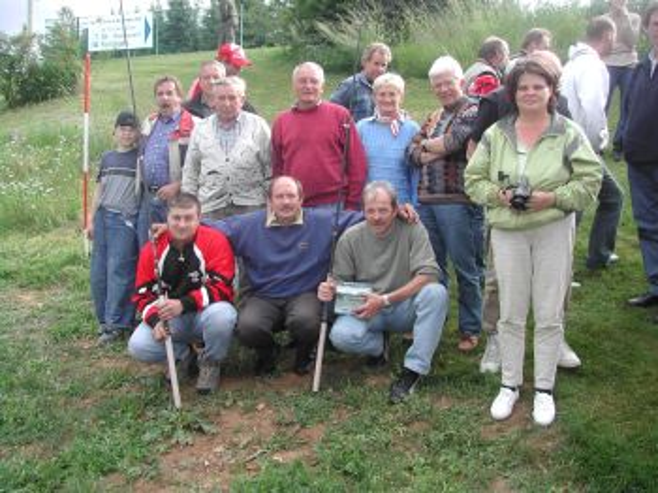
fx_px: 722
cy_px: 246
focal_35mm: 38
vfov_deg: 37.7
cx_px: 329
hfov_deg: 49.0
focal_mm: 8
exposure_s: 1/206
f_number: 2.8
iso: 100
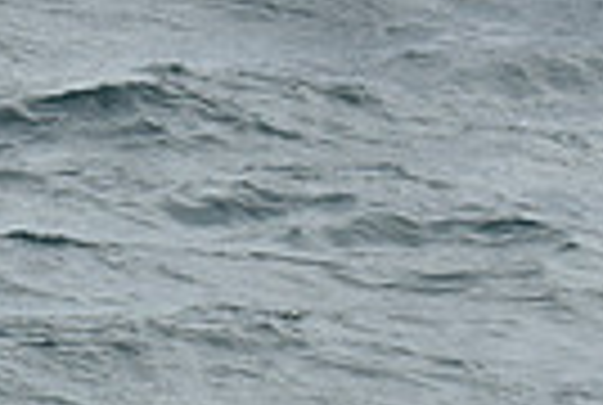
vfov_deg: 2.4
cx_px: 576
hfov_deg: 3.5
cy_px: -259
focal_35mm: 583
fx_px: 9787
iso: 400
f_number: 9.5
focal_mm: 90
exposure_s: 1/1000
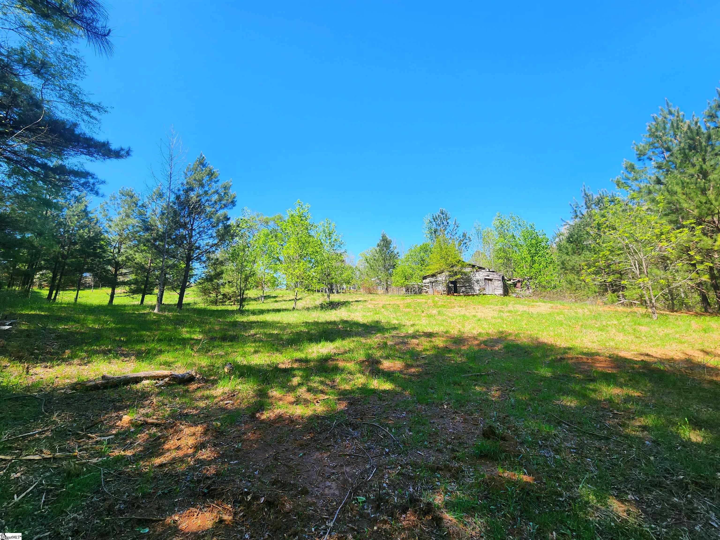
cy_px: 270
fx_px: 270
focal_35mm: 13
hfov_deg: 106.2
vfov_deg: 89.9
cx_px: 360
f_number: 2.2
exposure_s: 1/769
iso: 50
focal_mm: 2.2
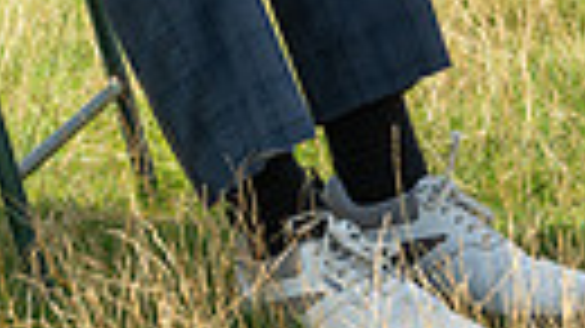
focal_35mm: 261
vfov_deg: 4.5
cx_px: 297
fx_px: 4047
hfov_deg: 8.3
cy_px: -476
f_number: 6.3
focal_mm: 56
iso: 125
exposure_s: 1/400
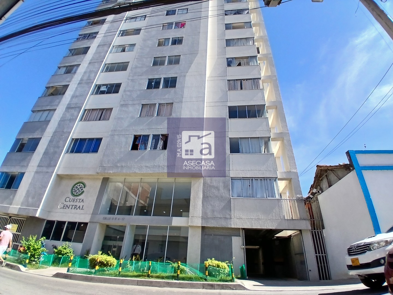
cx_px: 196
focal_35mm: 17
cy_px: 148
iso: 50
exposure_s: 1/625
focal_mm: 1.4
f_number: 2.2
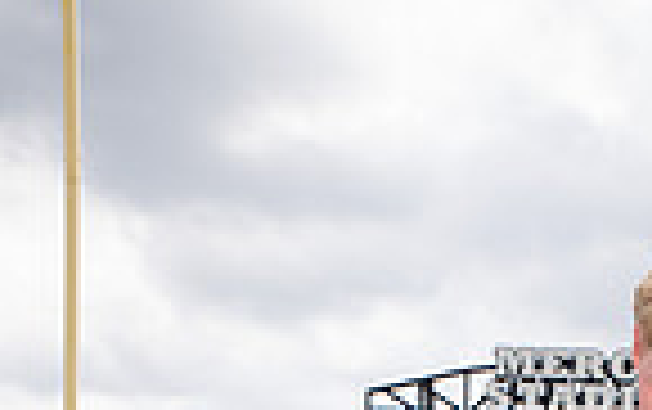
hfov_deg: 17.9
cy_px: 960
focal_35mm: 114
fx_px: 2028
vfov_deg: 10.1
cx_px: 630
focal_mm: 36
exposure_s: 1/400
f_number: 7.1
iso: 125
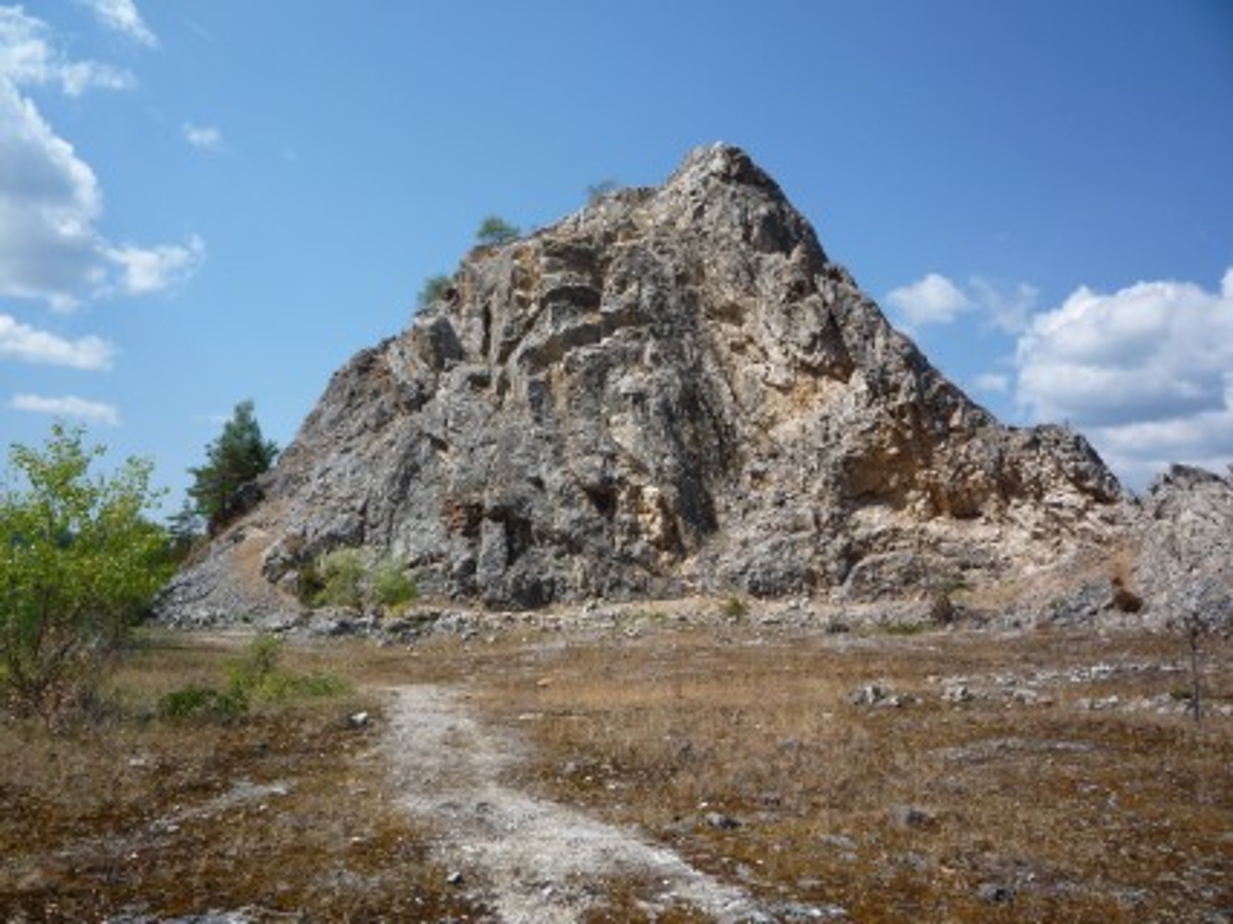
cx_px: 616
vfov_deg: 46.8
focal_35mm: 30
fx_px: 1068
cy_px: 462
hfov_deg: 60.0
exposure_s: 1/400
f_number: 5.6
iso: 100
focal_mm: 5.2
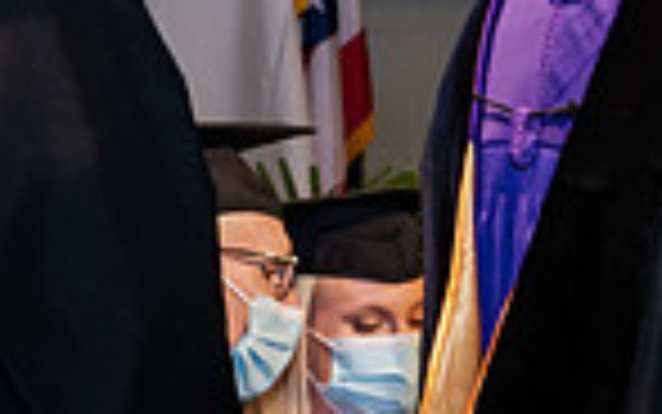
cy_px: 178
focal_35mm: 266
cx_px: 1193
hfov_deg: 7.6
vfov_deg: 4.9
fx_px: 4801
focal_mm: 66
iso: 1600
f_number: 6.3
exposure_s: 1/200
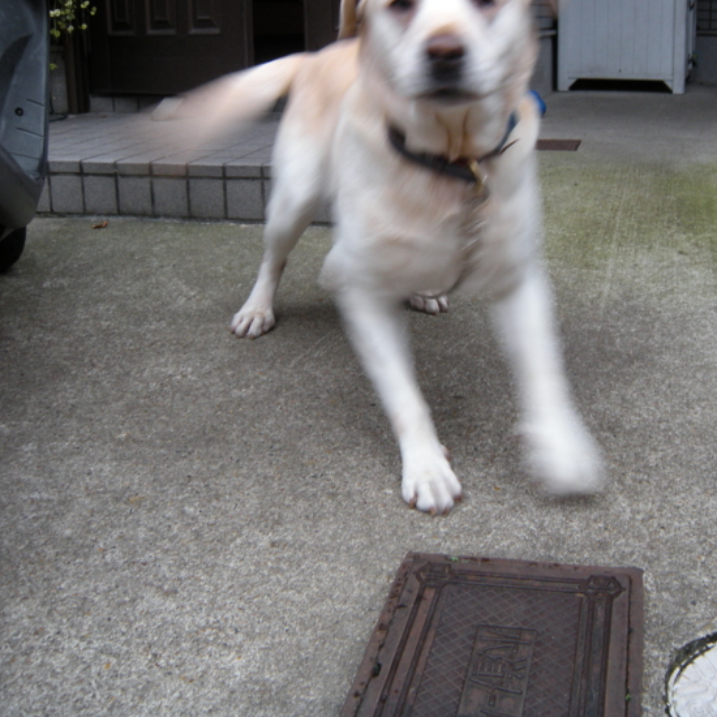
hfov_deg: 37.0
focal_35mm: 45
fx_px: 1055
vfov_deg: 37.5
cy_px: 332
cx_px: 498
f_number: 3.8
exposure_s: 1/38.2
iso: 64
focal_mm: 5.9
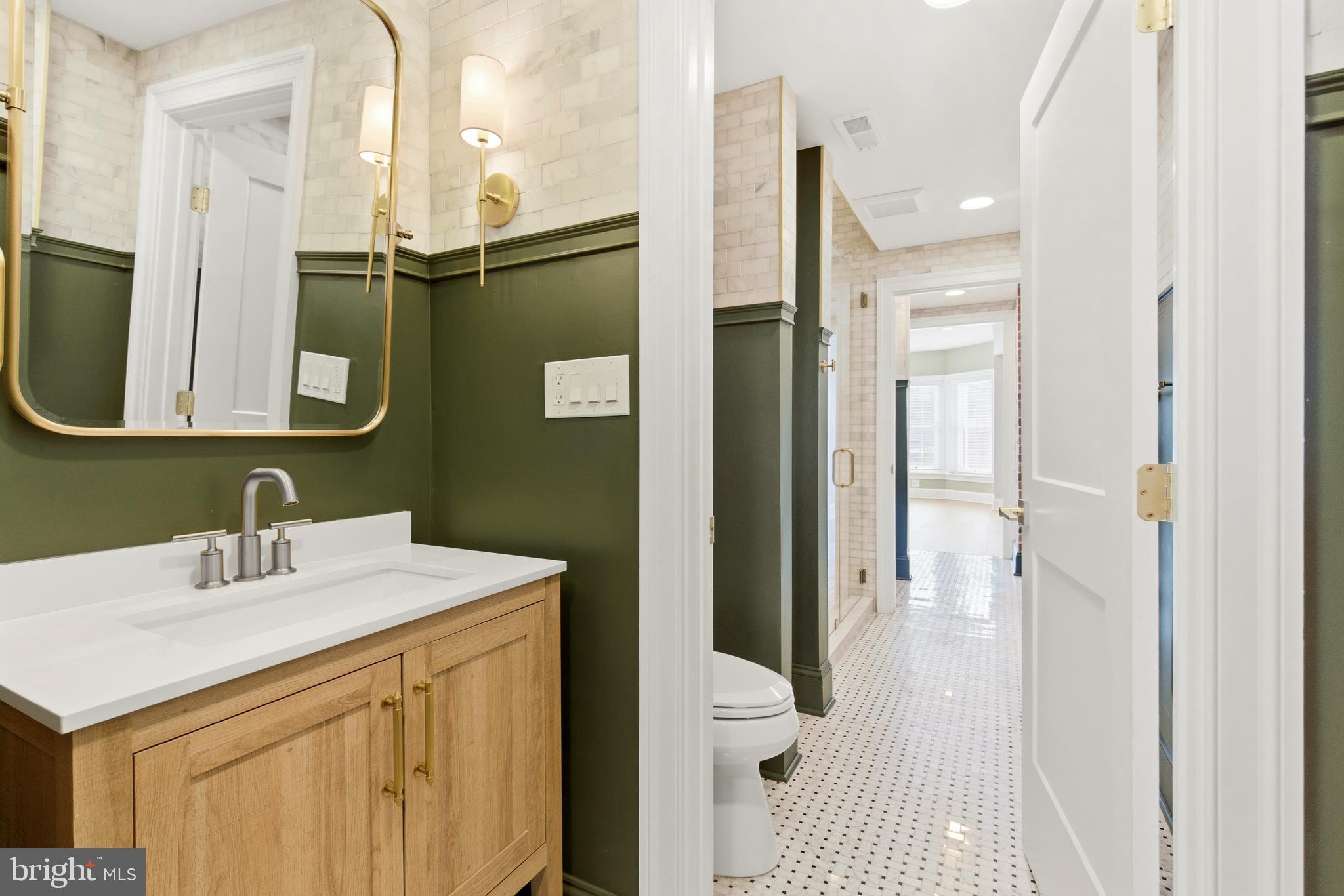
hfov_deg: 96.7
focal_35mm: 16
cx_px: 672
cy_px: 448
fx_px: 597
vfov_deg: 73.8
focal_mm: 16
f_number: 8
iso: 500
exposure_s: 1/100
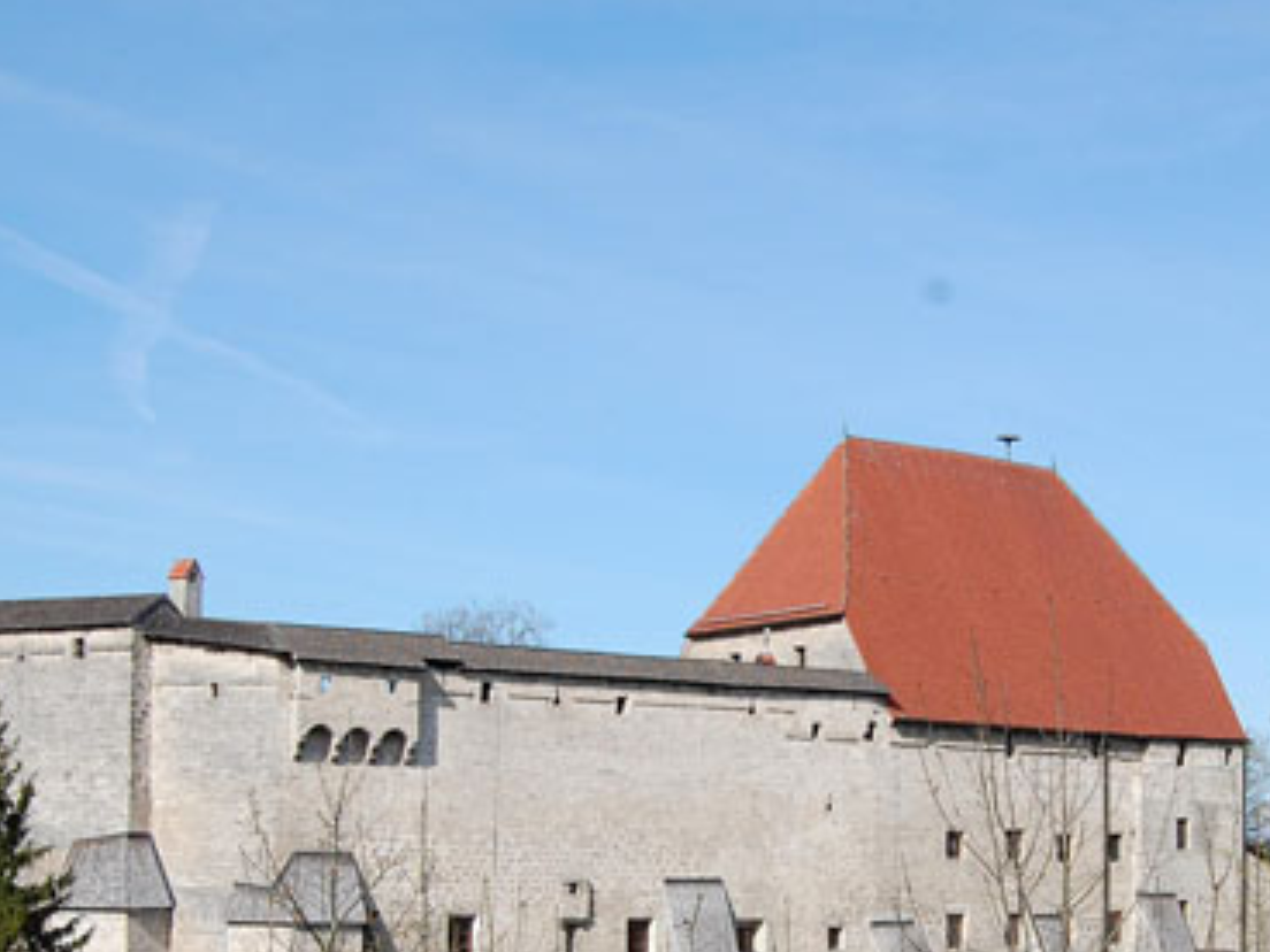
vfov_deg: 20.1
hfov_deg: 26.9
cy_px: 800
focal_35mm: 72
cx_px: 818
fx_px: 2643
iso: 200
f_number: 10
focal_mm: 23
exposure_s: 1/320
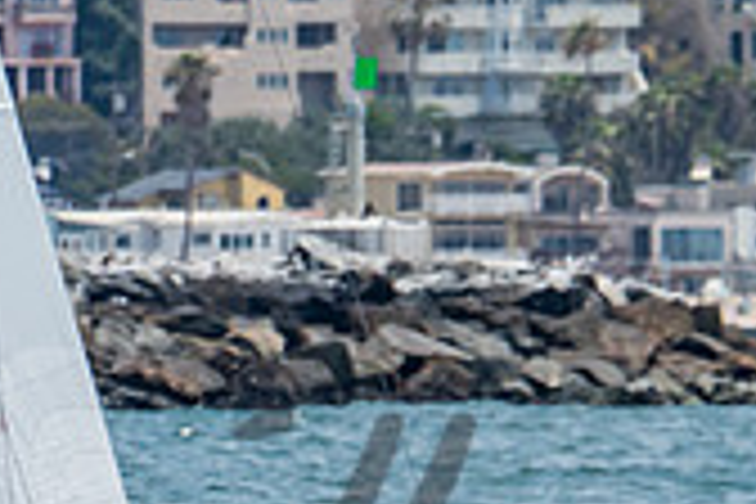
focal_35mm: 1499
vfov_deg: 0.9
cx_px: -171
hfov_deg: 1.4
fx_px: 31477
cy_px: 628
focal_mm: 290
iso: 400
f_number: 11
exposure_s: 1/640
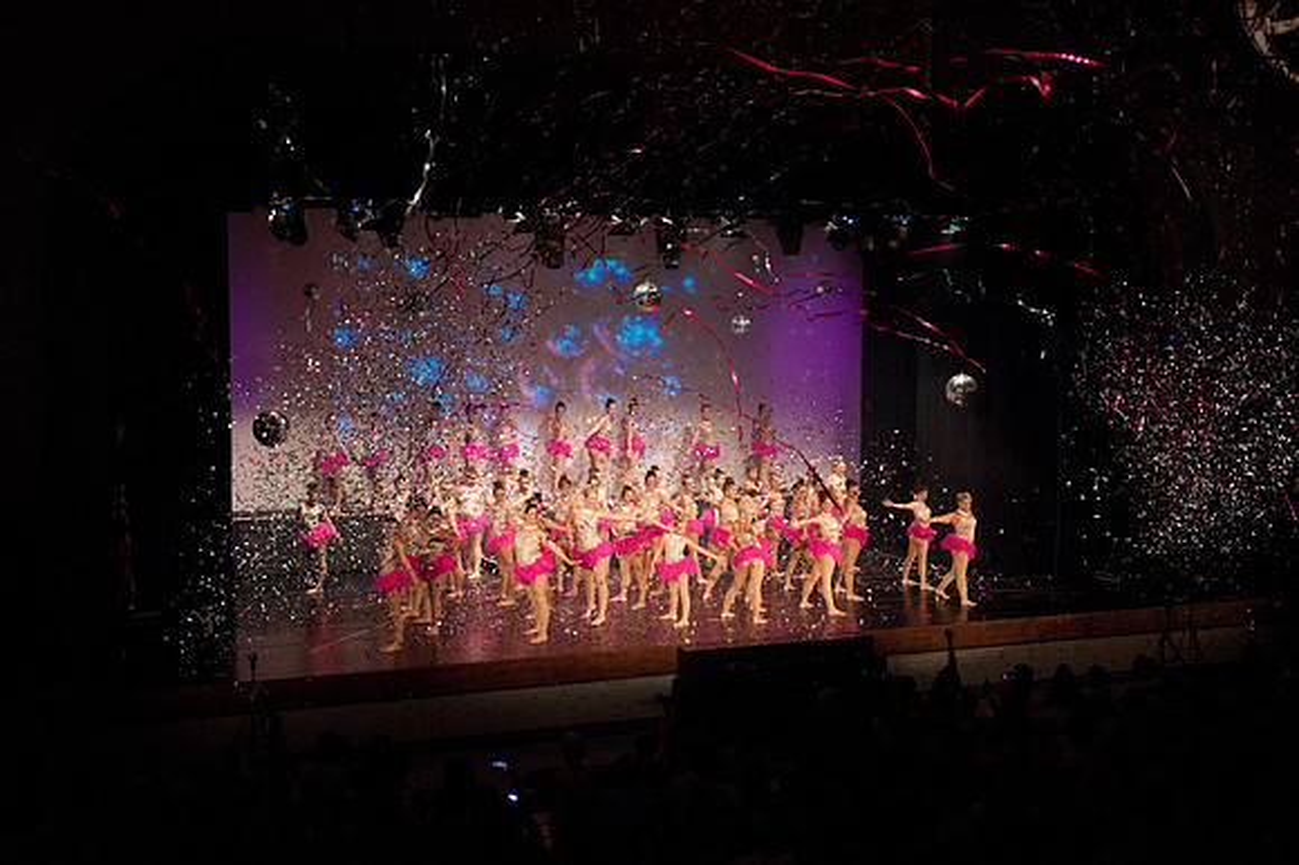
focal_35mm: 48
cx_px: 650
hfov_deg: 41.1
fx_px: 1731
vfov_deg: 28.0
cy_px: 432
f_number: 4
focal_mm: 48
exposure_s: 1/200
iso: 3200
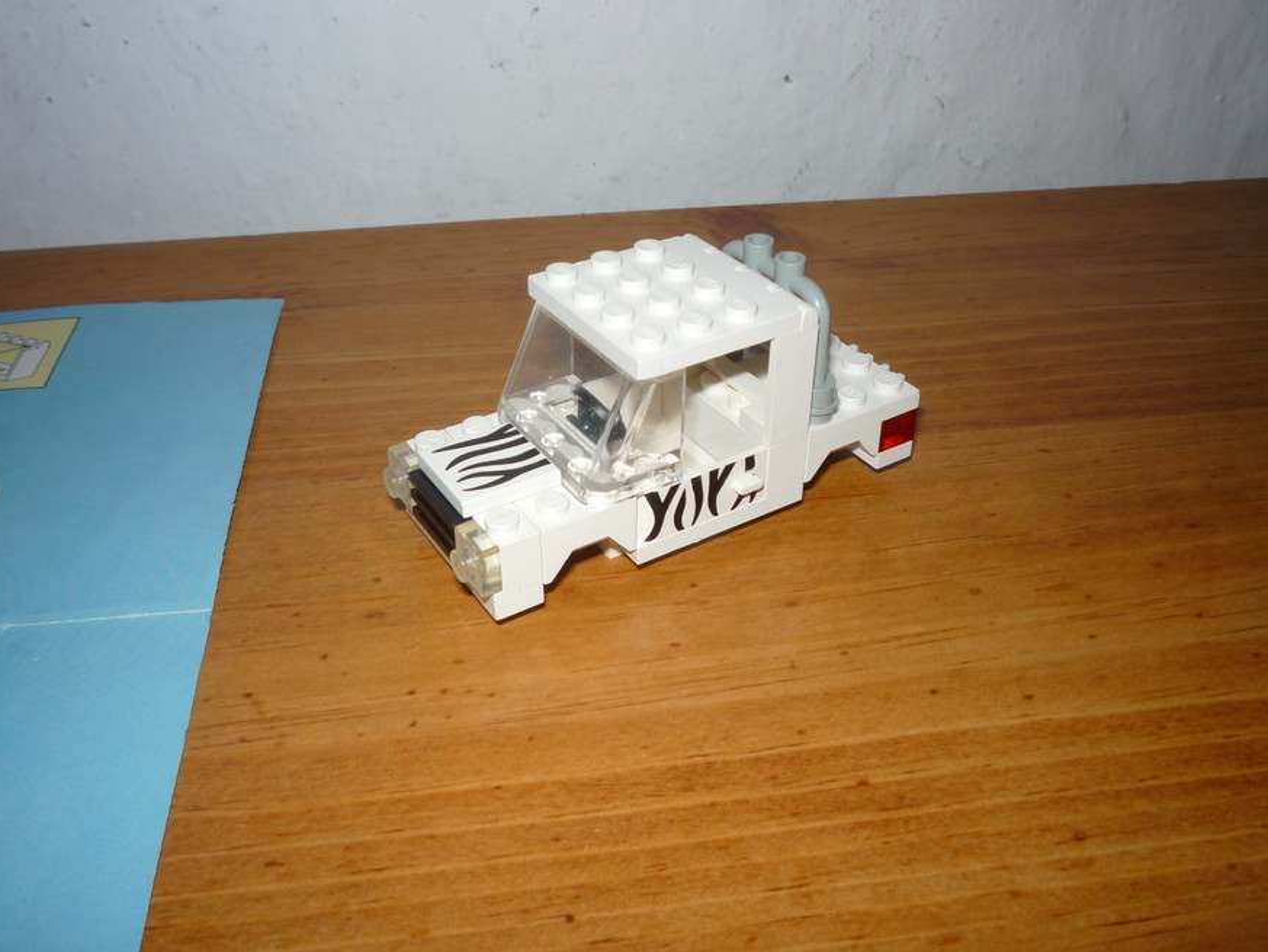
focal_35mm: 33
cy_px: 467
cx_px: 622
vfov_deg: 43.0
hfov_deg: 55.3
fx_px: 1209
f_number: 4
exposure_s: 1/30
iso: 100
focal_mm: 5.2
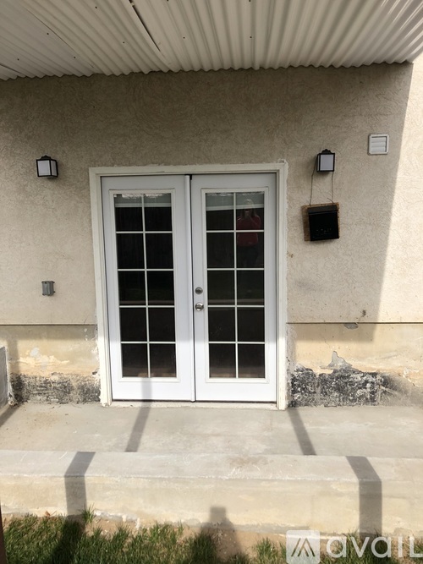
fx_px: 456
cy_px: 282
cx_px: 212
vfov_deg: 63.5
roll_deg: +2.7
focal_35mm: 28
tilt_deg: -7.1
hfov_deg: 49.7
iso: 20
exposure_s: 1/1600
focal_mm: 3.99
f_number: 1.8
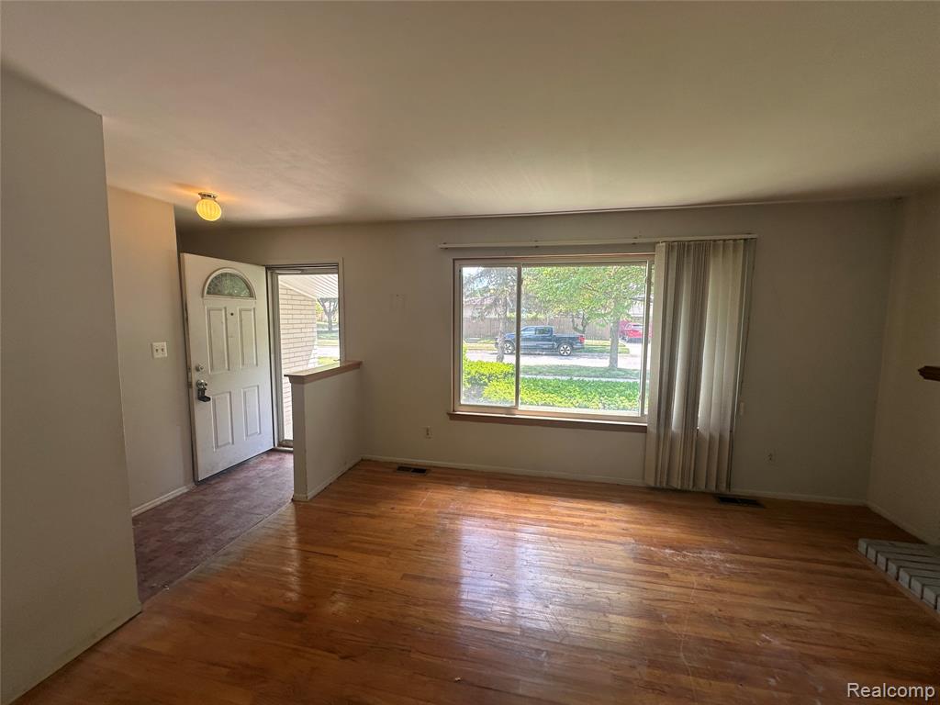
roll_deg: -0.2
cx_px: 470
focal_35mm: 14
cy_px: 352
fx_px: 380
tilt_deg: -5.3
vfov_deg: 85.7
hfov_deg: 102.1
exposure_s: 1/107
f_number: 2.2
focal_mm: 2.22
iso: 40
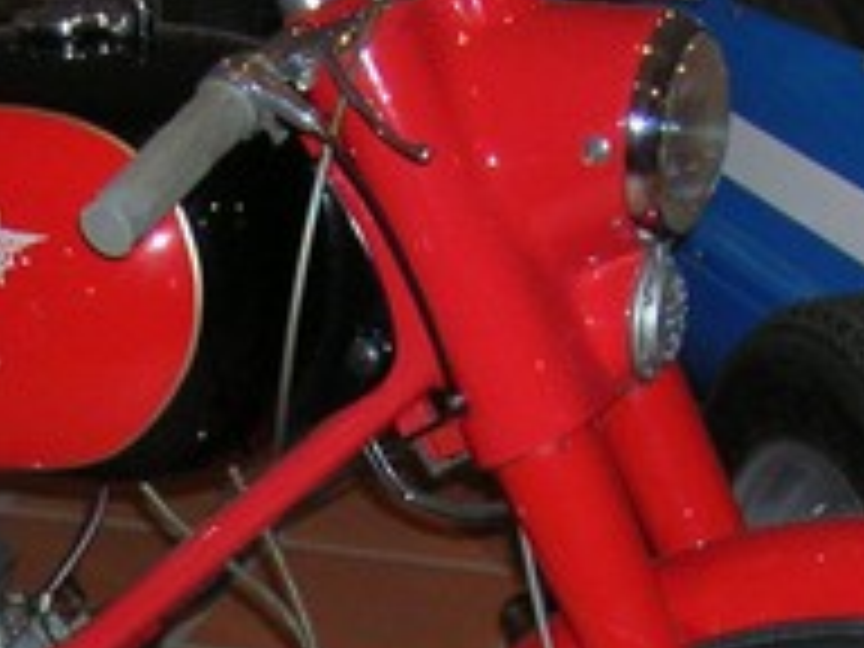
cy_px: 1015
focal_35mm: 140
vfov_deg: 10.2
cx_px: 223
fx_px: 3494
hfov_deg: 14.0
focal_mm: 6.4
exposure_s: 1/60.1
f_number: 3
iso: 114
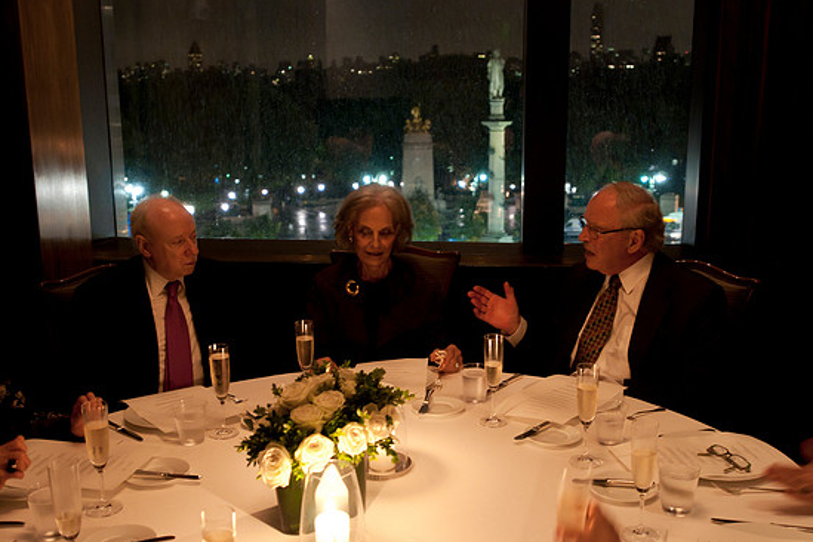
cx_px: 416
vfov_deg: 35.1
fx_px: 858
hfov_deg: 50.7
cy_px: 267
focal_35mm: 38
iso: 1000
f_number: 2.8
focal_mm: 24
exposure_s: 1/8
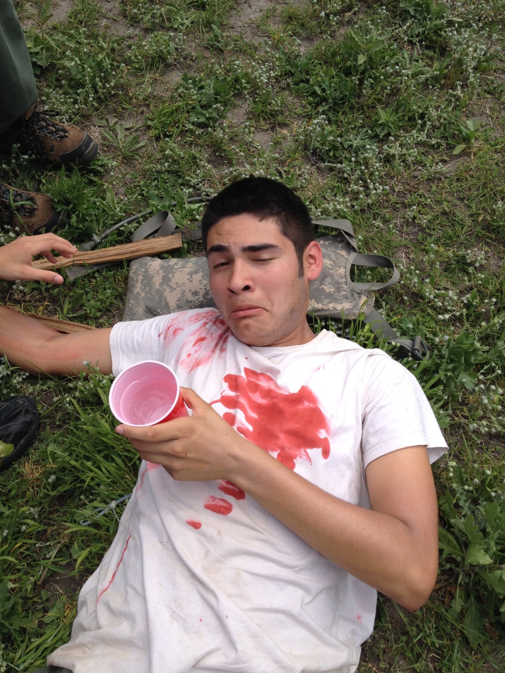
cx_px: 252
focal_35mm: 35
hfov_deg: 40.7
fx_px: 681
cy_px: 336
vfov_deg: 52.6
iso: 50
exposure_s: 1/1227
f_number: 2.4
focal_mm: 4.28
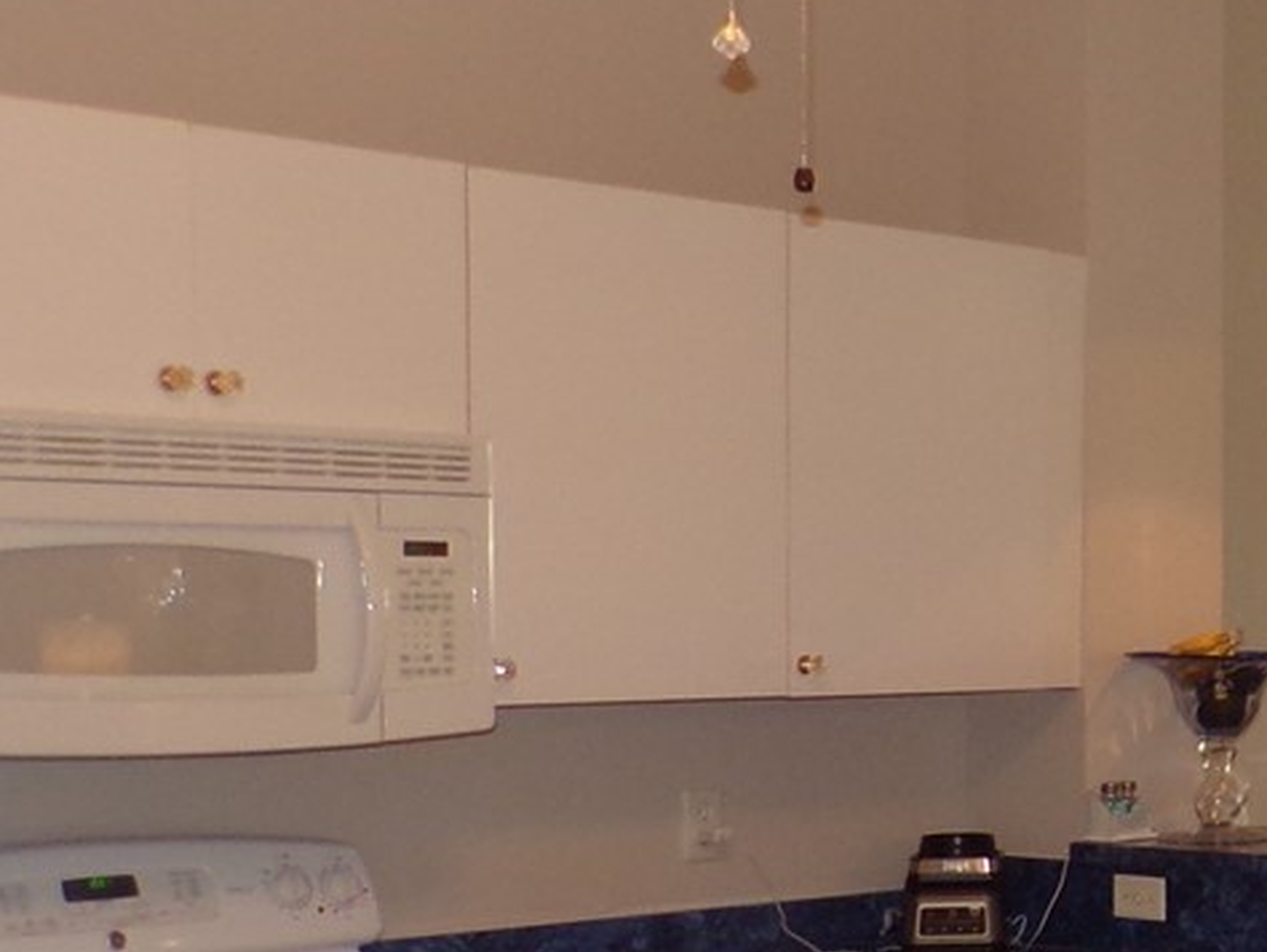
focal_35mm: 81
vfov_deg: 18.1
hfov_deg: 20.4
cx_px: 1946
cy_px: 674
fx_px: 2966
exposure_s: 1/34
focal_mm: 4.3
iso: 140
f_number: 3
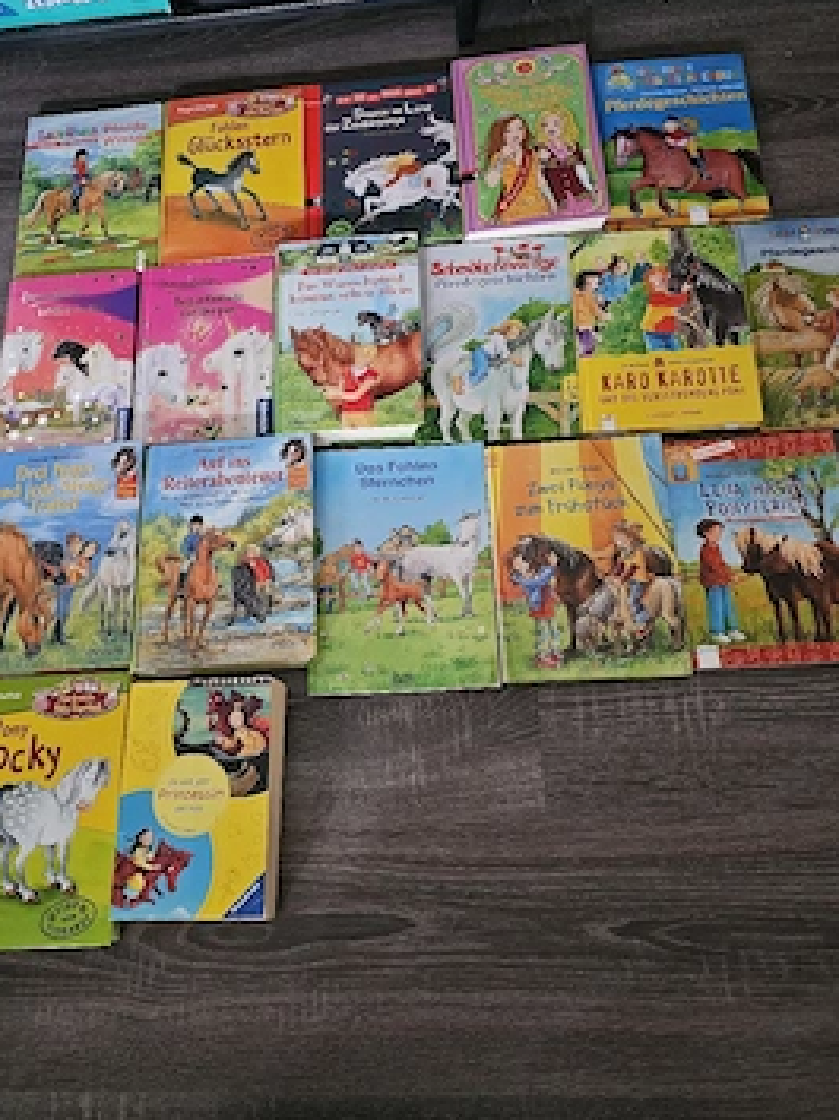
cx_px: 408
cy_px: 541
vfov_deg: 67.3
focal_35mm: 26
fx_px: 841
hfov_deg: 53.0
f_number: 1.7
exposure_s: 1/25.1
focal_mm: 6.3
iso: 800
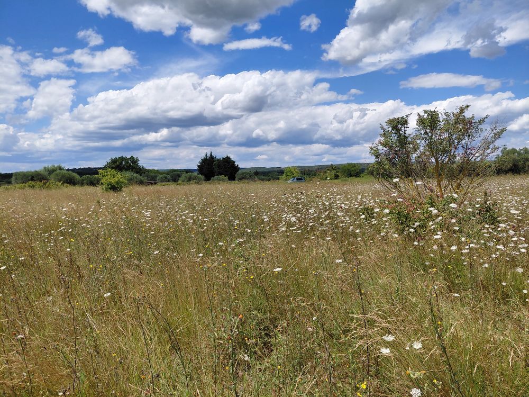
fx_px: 382
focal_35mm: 25
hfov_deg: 69.4
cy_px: 198
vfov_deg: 54.9
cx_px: 264
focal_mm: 4.69
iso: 50
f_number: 1.8
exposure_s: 1/3876
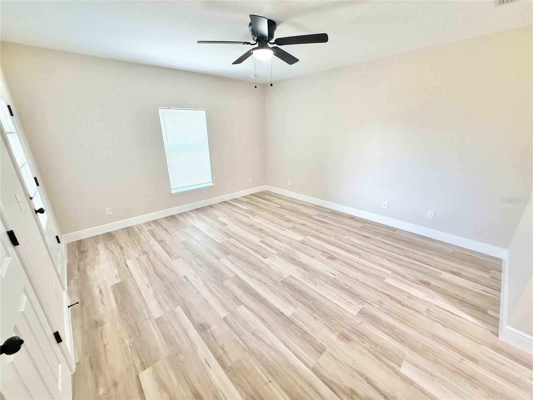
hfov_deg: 102.1
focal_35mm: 14
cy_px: 200
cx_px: 266
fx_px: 216
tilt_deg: -17.9
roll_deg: +0.6
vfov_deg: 85.7
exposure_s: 1/120
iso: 320
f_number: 2.2
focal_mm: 2.22
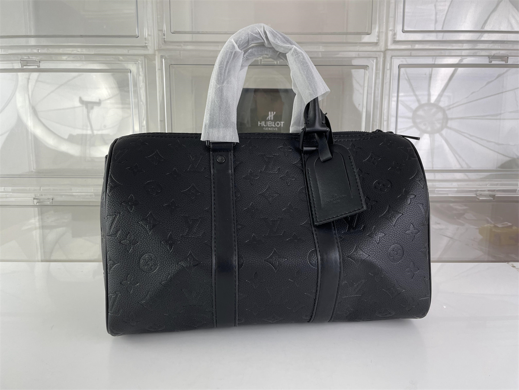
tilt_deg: -7.7
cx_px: 260
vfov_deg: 53.1
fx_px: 390
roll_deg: +0.2
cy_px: 195
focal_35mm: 26
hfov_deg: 67.3
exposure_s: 1/175
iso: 32
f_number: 1.6
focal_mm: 4.2
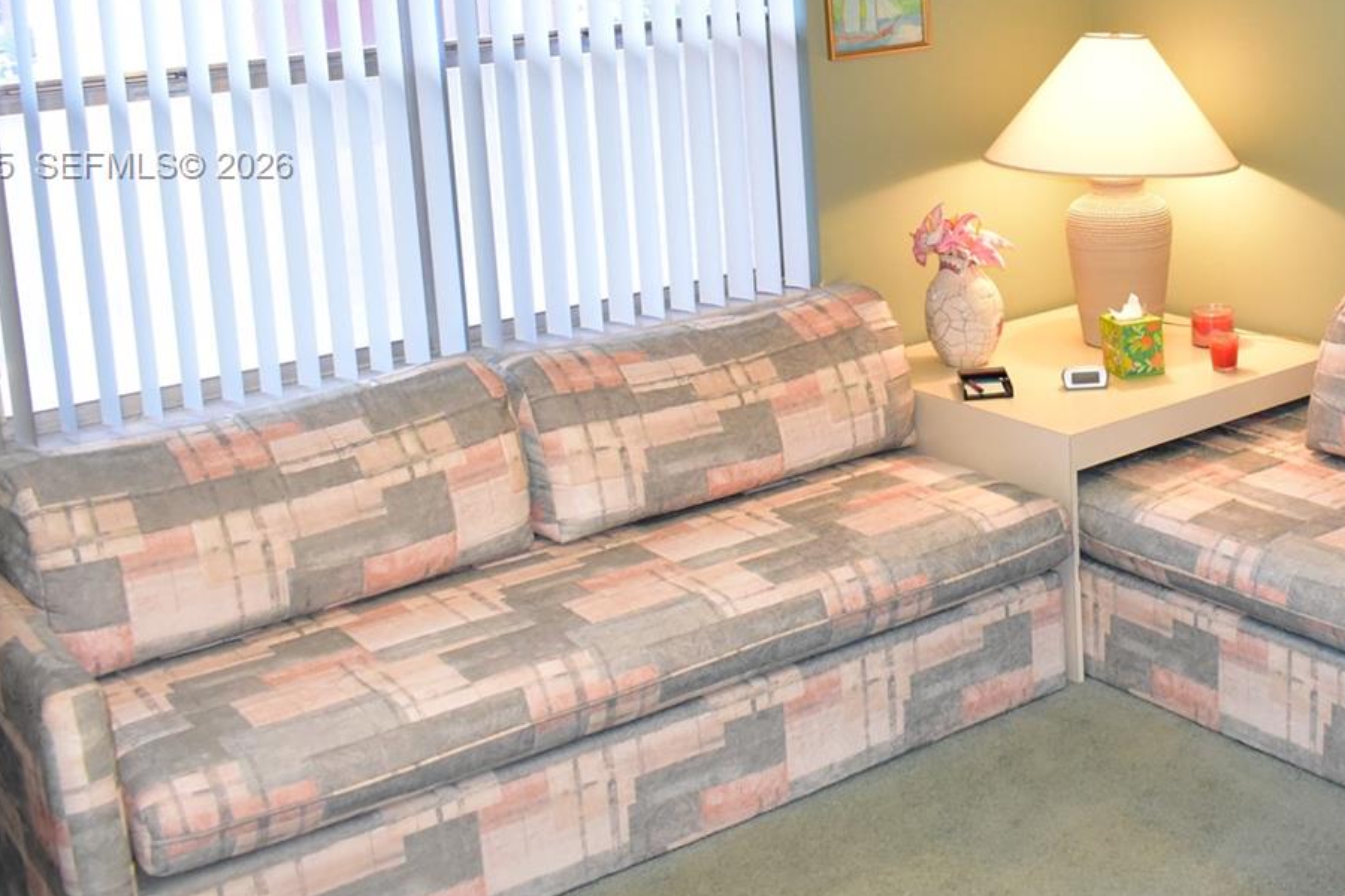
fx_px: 1793
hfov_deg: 39.9
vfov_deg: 27.5
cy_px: 167
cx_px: 1022
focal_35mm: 48
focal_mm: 18
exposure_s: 1/60
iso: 2000
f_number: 5
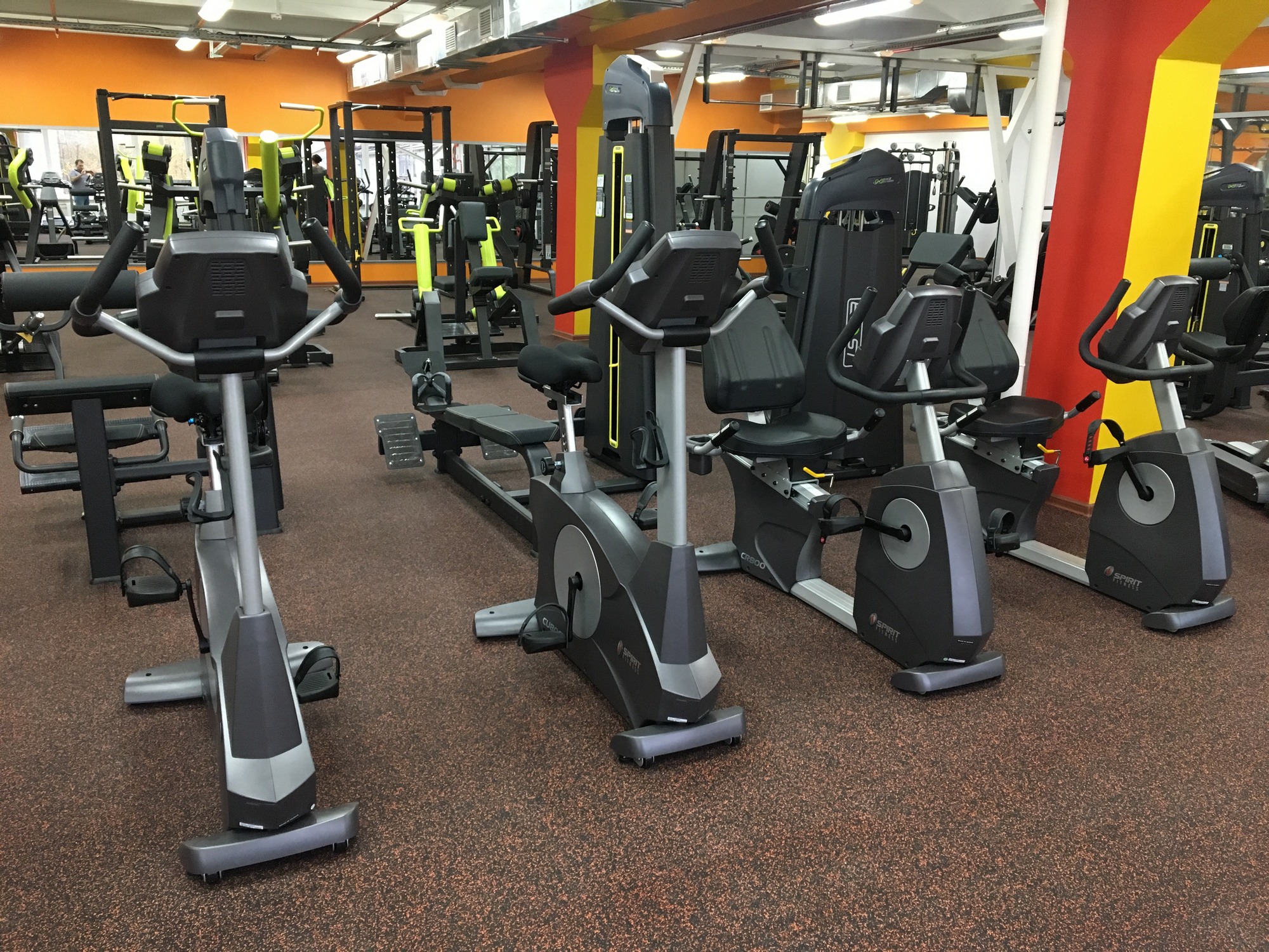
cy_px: 476
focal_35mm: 29
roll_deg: -1.2
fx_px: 1063
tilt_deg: -15.1
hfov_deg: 61.7
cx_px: 634
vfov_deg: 48.2
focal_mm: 4.15
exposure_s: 1/33
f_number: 2.2
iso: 200
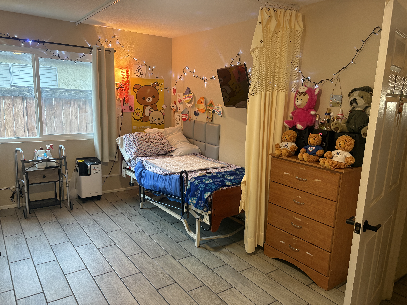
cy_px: 152
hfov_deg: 67.3
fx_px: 306
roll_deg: -1.8
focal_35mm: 26
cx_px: 204
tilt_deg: -12.0
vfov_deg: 53.1
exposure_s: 1/60
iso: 200
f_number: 1.6
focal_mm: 5.96
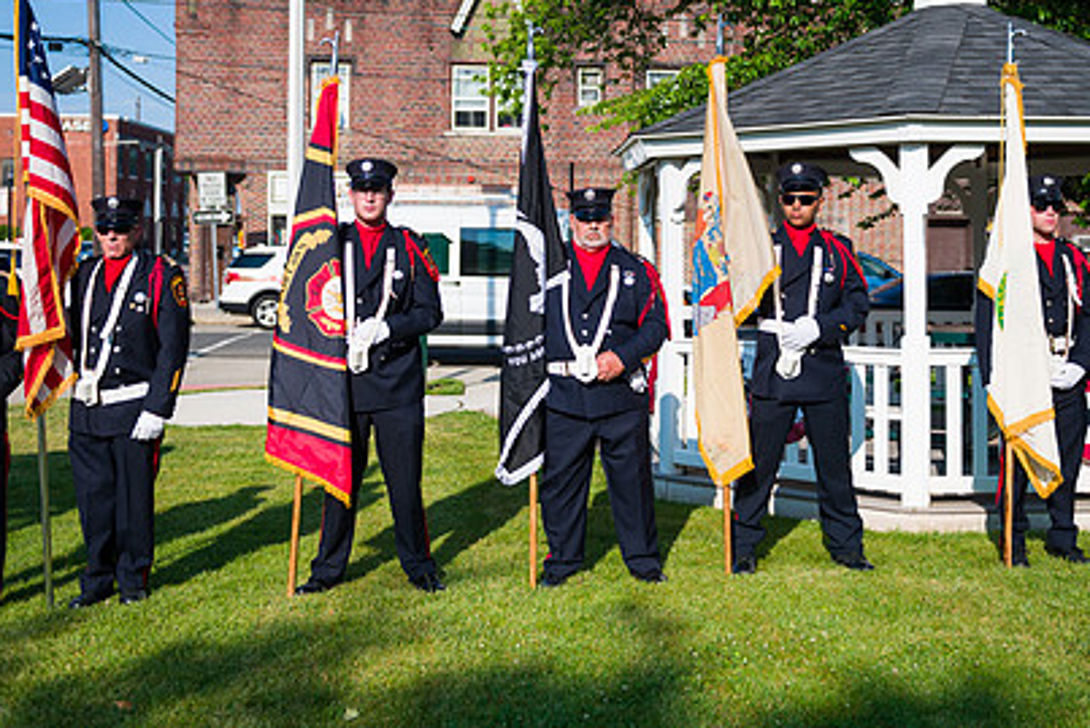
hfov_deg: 42.7
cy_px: 208
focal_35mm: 46
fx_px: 1393
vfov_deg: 28.9
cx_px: 598
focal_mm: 32
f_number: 3.2
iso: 200
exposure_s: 1/5000
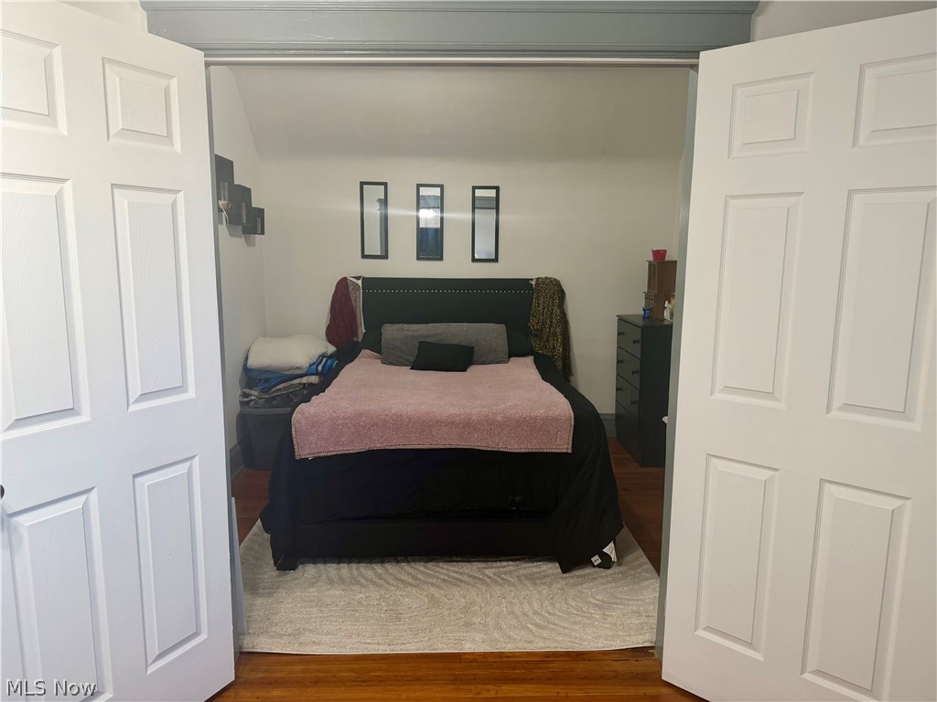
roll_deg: +0.7
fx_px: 650
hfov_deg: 71.6
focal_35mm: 24
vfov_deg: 56.8
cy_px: 351
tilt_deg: -8.9
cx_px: 468
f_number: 1.78
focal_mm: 6.76
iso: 125
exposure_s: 1/60
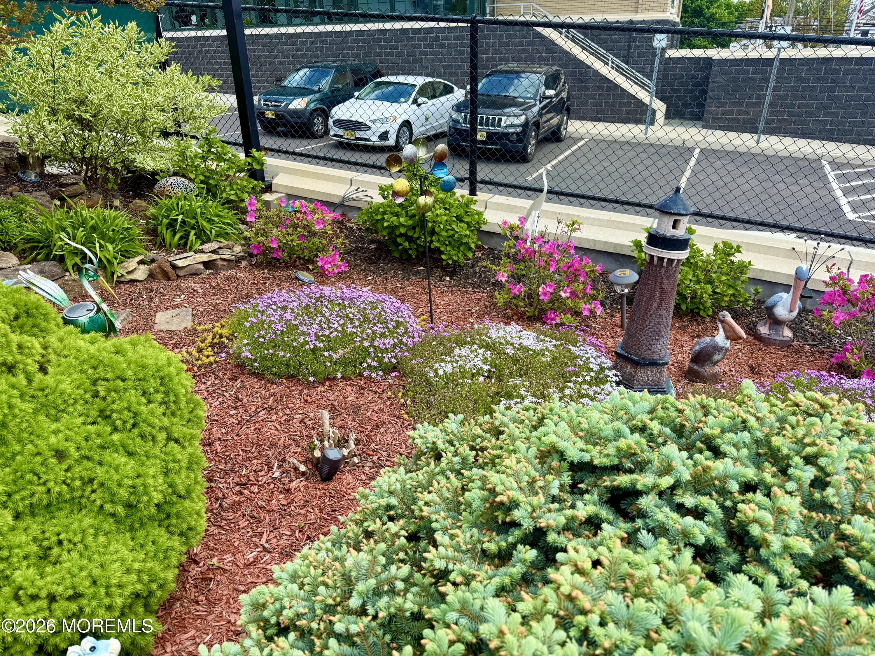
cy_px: 328
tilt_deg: -24.4
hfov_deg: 71.6
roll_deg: +1.5
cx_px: 438
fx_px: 607
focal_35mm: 24
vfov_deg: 56.8
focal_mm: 6.76
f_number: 1.78
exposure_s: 1/1410
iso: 80
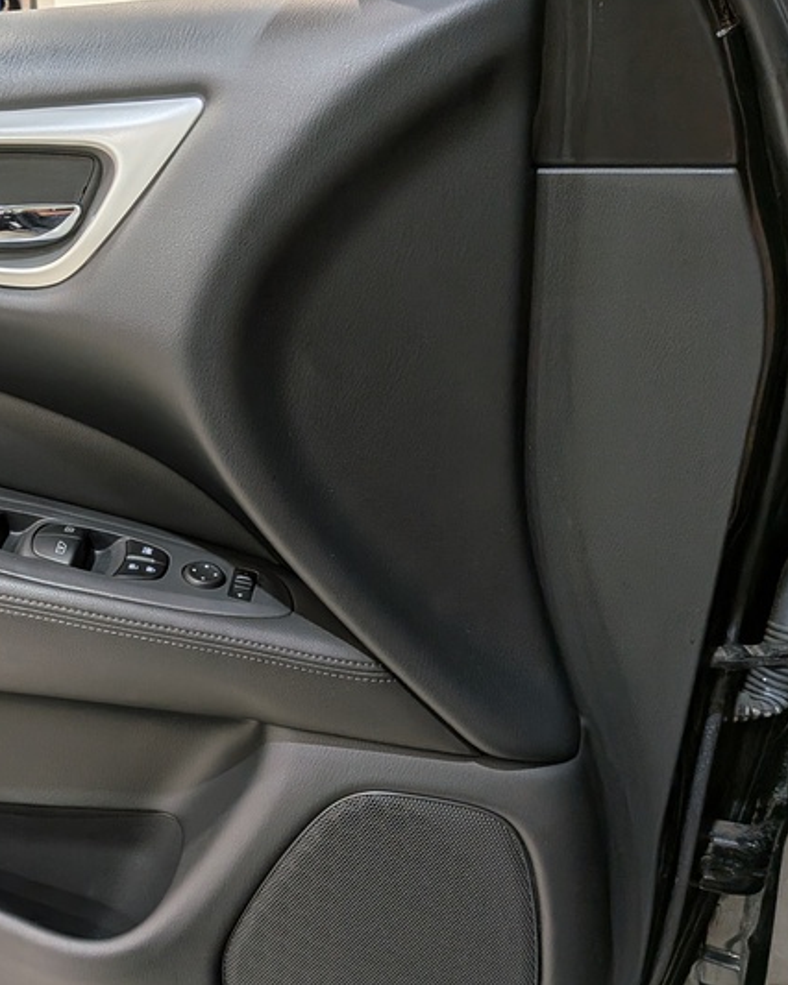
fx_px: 1313
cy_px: 545
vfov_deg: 41.1
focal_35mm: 45
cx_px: -35
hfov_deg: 30.6
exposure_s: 1/205
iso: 28
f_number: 1.7
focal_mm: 4.53
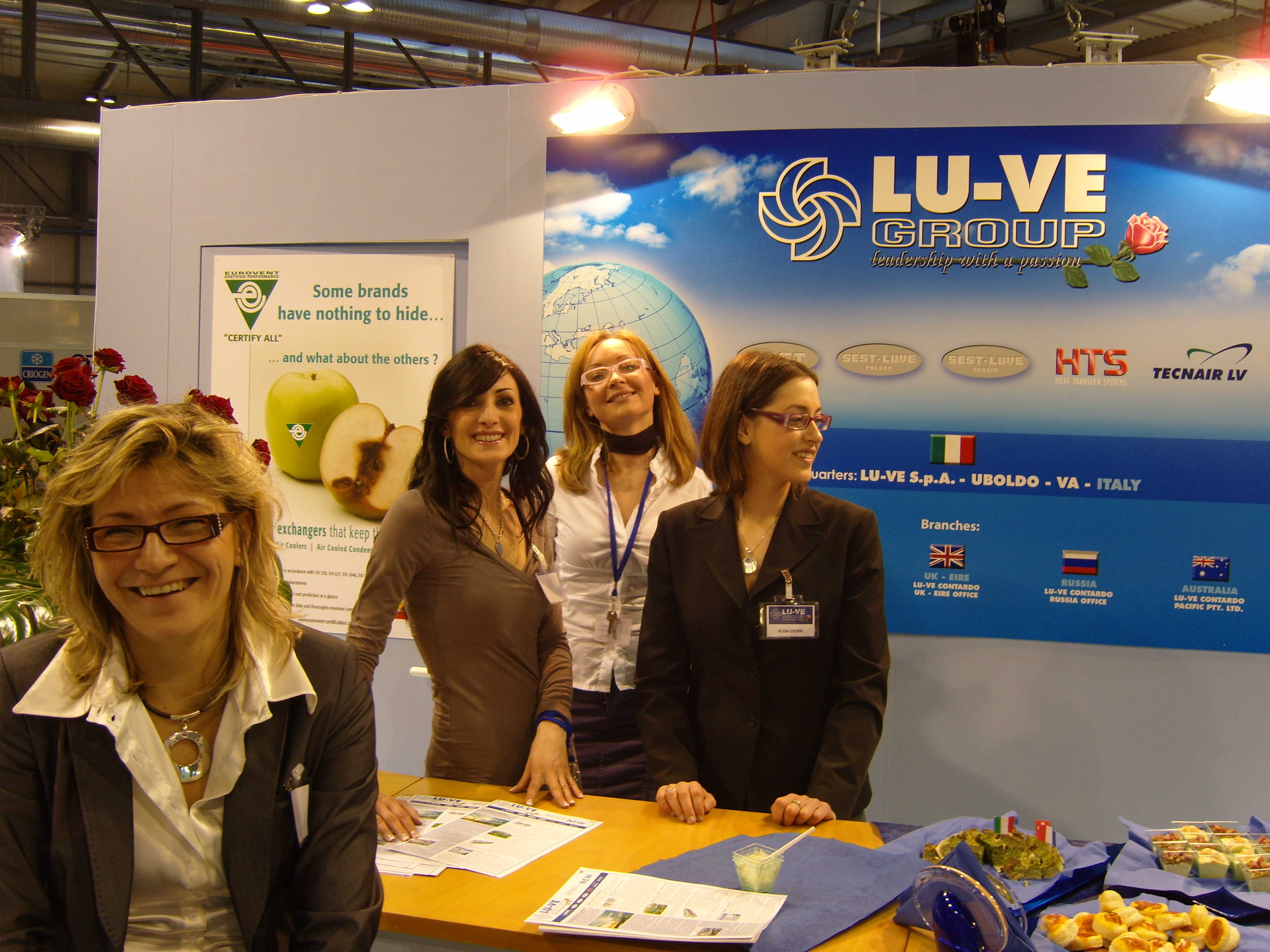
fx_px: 1284
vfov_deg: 40.7
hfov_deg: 52.6
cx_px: 635
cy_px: 476
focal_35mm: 35
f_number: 2.8
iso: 80
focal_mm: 7.4
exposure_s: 1/45
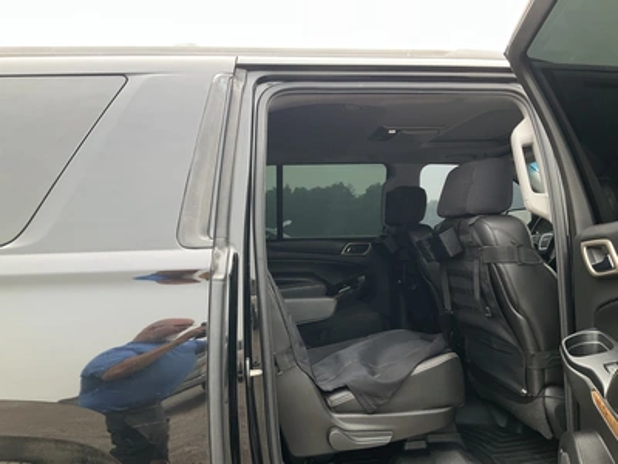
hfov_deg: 61.7
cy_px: 232
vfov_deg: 48.2
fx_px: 518
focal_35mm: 29
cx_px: 309
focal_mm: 3
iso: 16
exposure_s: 1/133
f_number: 1.8
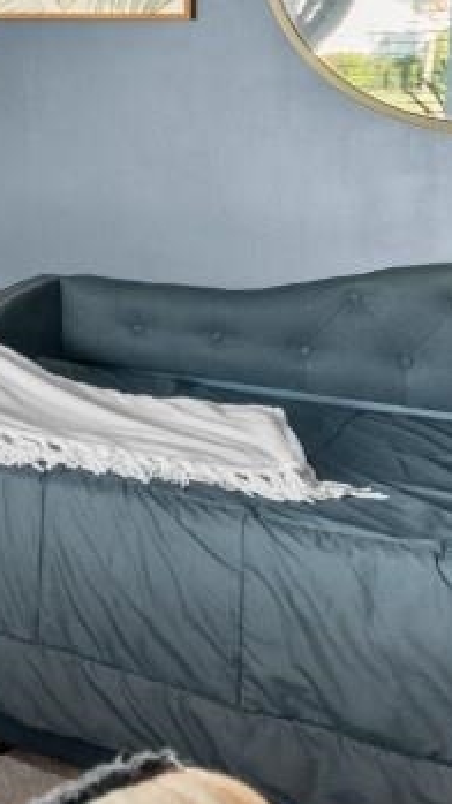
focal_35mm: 73
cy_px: 9
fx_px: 1557
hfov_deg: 12.2
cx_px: -710
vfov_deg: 27.4
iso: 100
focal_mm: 10
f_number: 4.5
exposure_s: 1/4
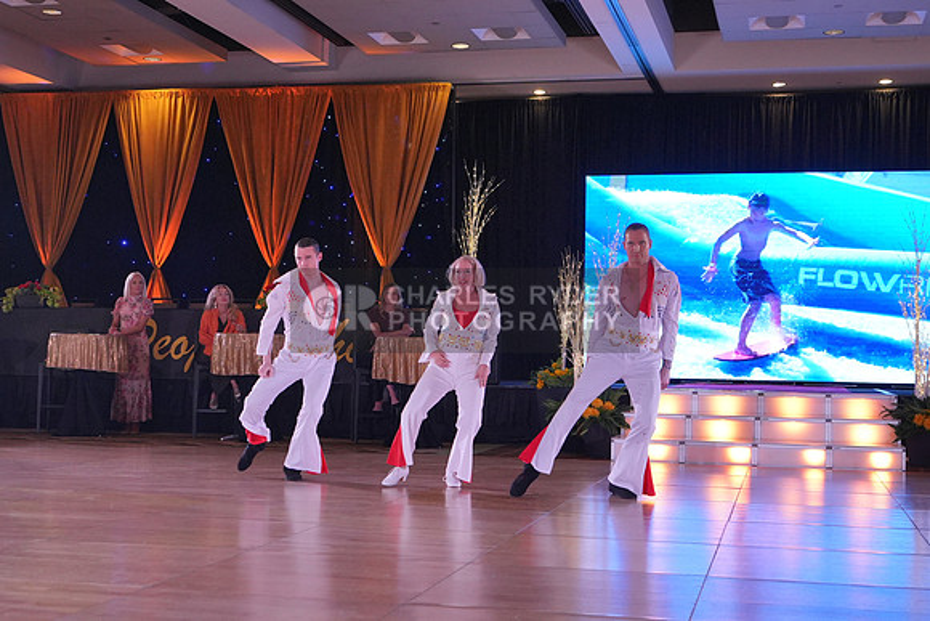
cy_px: 310
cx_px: 465
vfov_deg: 26.0
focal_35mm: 52
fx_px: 1344
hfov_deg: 38.2
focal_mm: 35
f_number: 4
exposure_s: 1/400
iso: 1600
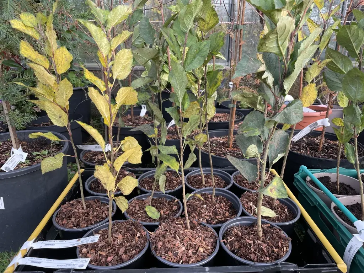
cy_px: 136
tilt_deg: -18.7
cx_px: 182
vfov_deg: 53.1
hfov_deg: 67.3
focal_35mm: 26
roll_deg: -0.6
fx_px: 273
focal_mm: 4.2
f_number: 1.6
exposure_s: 1/151
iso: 32
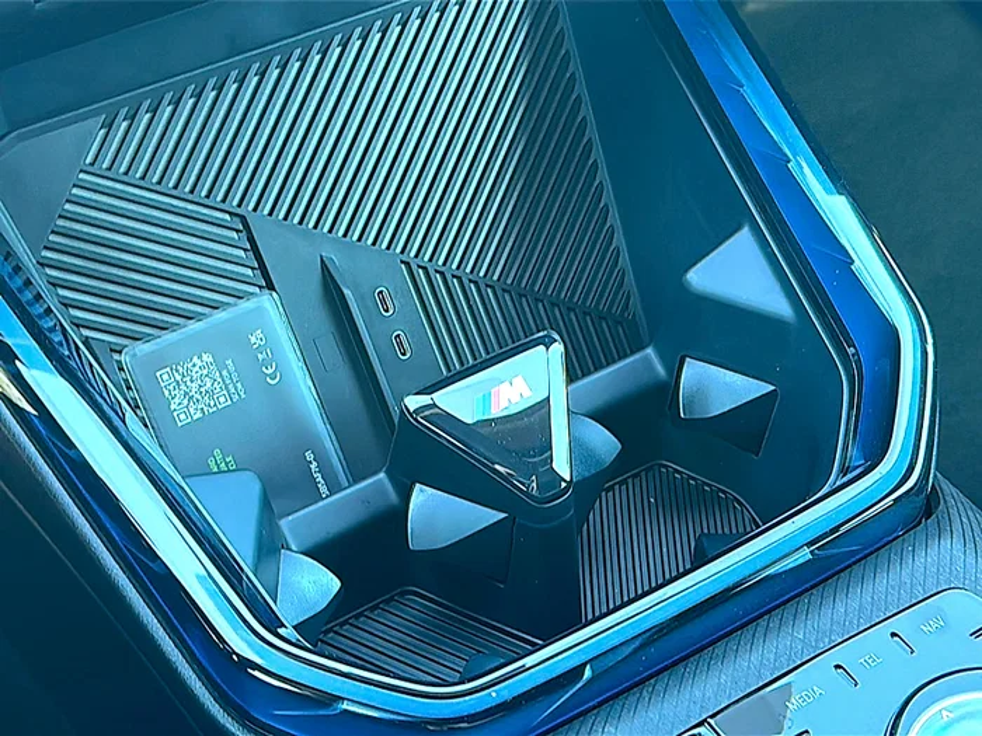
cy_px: 368
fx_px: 1220
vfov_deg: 33.6
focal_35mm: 43
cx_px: 491
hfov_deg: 43.9
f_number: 1.78
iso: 100
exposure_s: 1/43
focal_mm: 6.86
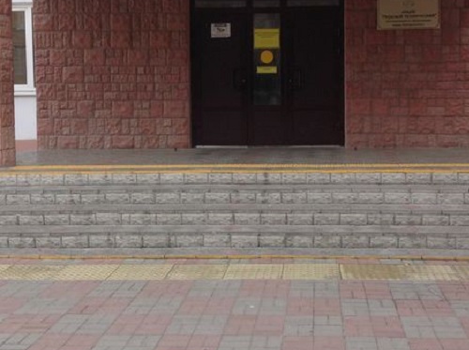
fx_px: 757
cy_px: 128
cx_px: 270
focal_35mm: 56
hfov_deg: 34.3
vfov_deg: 25.9
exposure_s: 1/458
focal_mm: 4.28
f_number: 2.4
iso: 50
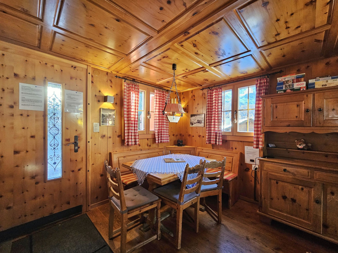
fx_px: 127
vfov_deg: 89.9
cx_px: 169
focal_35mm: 13
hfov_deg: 106.2
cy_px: 126
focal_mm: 2.2
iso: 250
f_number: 2.2
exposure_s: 1/50
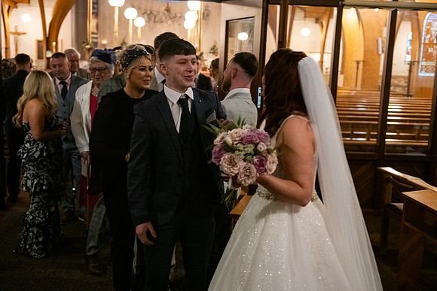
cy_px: 146
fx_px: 583
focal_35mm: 48
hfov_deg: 41.1
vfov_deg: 28.1
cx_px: 218
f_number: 3.5
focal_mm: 48
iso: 2500
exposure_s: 1/160
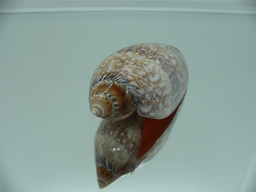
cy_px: 96
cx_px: 128
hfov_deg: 52.6
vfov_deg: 40.7
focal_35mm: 35
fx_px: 259
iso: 80
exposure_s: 1/60
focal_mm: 4.6
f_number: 2.8
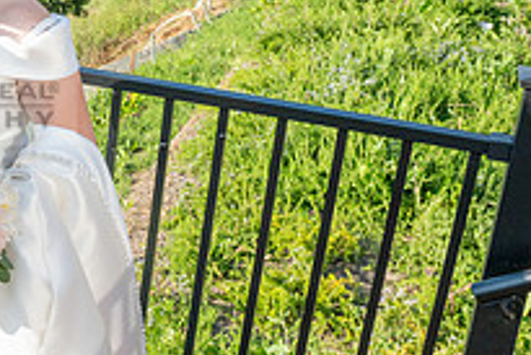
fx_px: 1004
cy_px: 84
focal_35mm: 68
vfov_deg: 19.9
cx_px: -142
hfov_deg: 25.8
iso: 250
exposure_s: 1/500
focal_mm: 24
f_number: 10
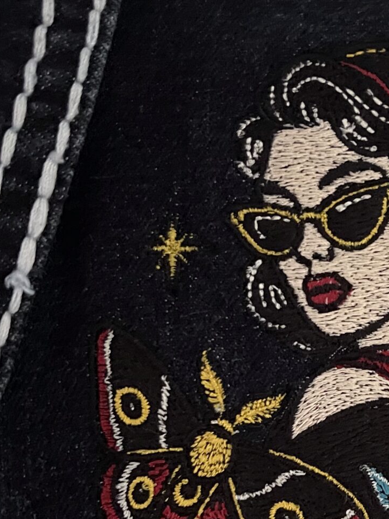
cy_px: 401
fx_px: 989
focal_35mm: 66
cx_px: 370
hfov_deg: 21.6
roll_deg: +3.7
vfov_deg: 28.9
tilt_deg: -42.9
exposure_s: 1/29
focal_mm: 5.1
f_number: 1.6
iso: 1000
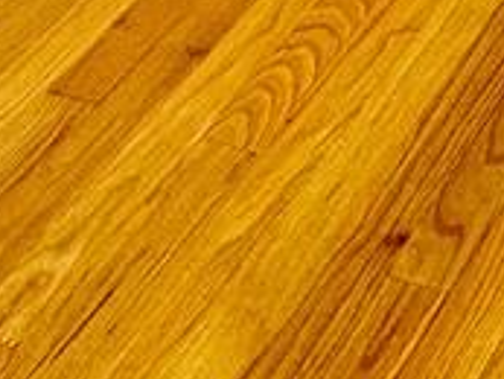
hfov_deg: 13.9
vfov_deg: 8.8
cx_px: 350
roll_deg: +3.9
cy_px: -717
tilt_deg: -13.6
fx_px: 2069
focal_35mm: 142
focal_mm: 6.86
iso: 250
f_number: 1.78
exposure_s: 1/85
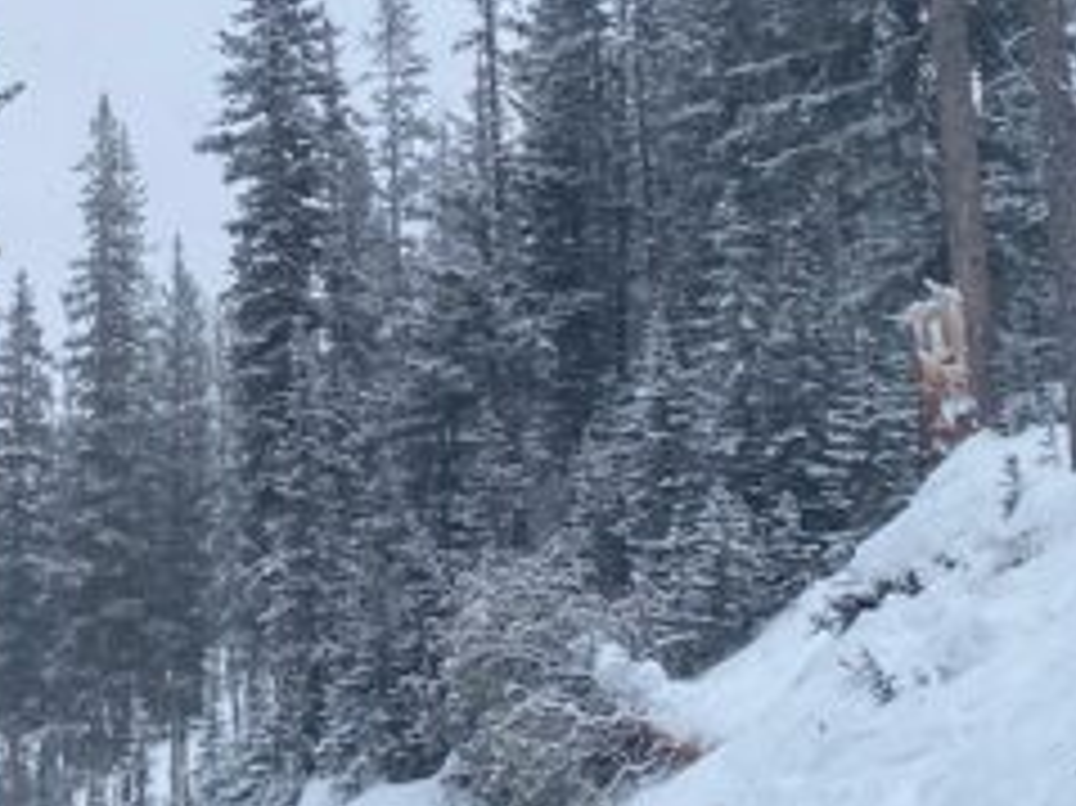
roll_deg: +0.3
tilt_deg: +13.3
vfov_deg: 16.3
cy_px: -140
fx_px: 2703
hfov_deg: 22.1
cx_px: 149
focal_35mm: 87
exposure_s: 1/1484
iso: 32
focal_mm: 4.25
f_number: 1.8
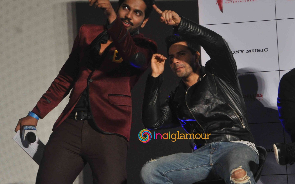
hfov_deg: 12.8
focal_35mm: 164
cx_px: 174
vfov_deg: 8.0
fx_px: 1316
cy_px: 79
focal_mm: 85
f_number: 8
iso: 1250
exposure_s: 1/80
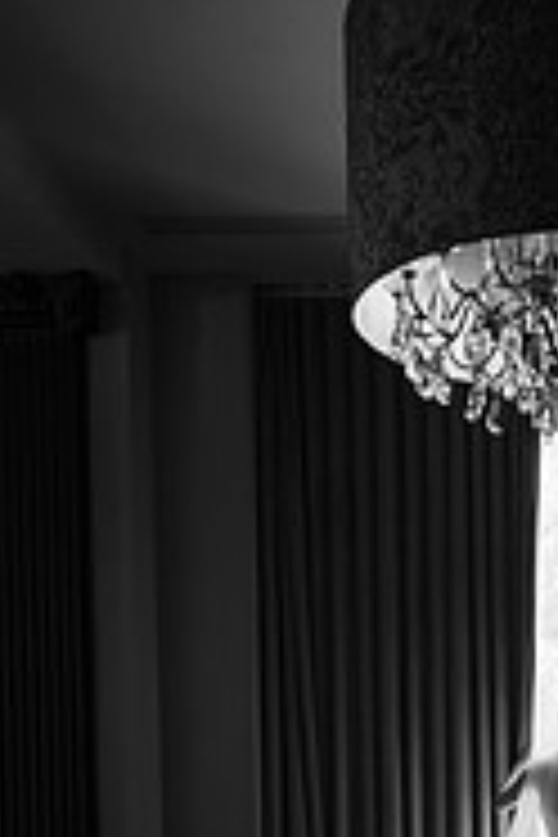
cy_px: 747
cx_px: 567
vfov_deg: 39.7
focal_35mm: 46
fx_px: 1069
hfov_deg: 27.5
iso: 100
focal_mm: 19
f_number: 4
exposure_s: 1/15
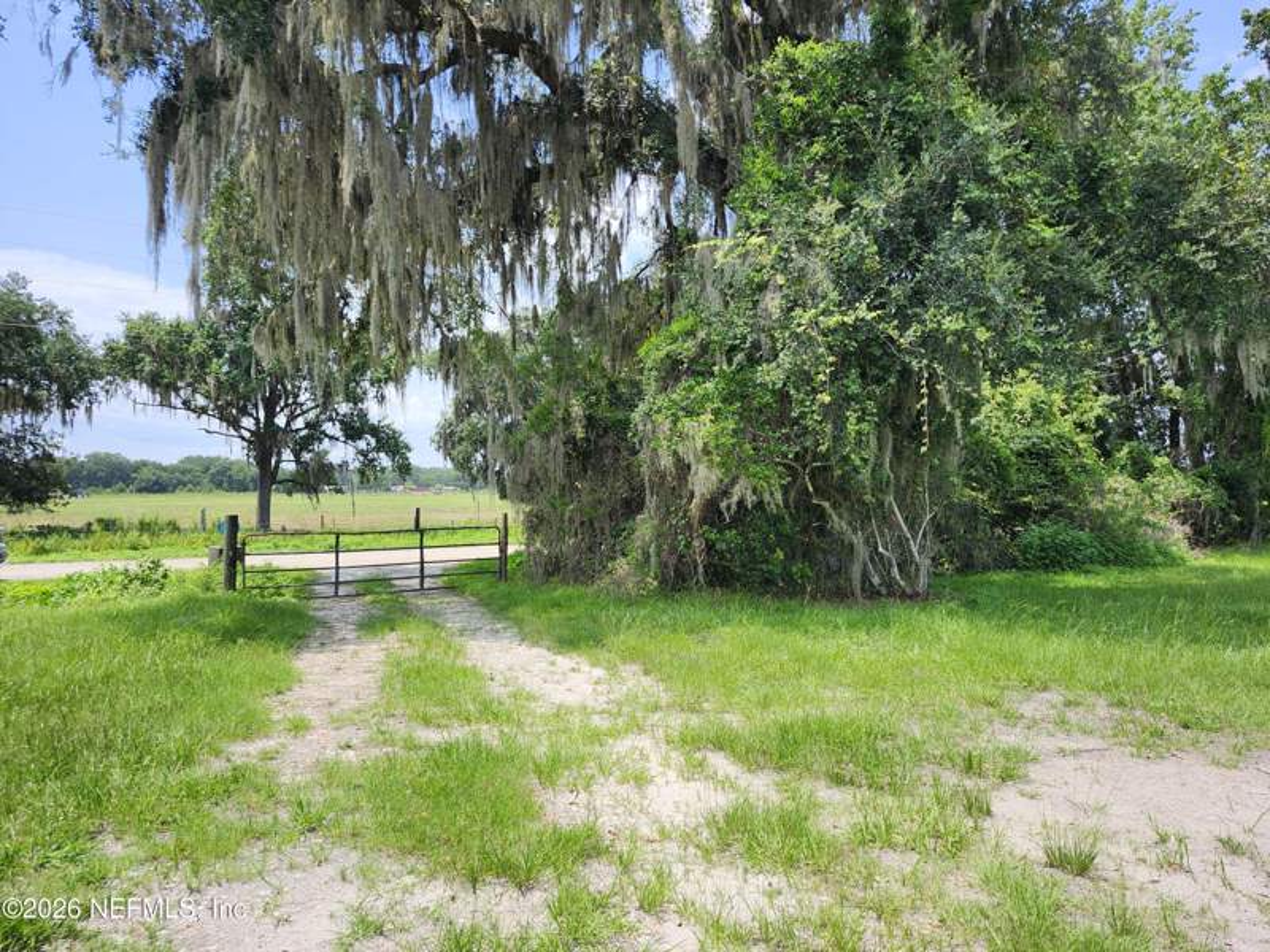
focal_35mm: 23
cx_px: 635
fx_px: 844
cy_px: 476
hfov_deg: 73.9
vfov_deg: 58.9
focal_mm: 5.54
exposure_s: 1/1076
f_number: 1.8
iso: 25
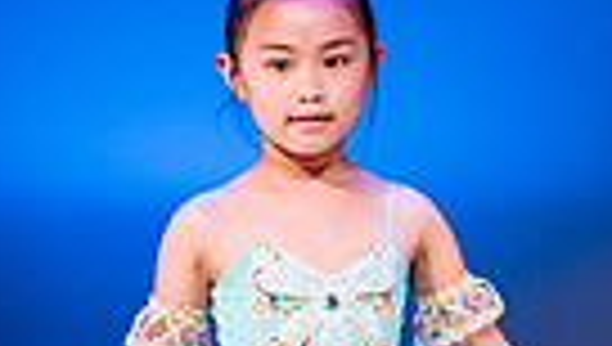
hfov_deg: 2.3
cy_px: 349
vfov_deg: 1.3
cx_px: 419
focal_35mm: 951
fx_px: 15457
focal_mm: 198
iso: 1250
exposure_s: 1/500
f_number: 2.8
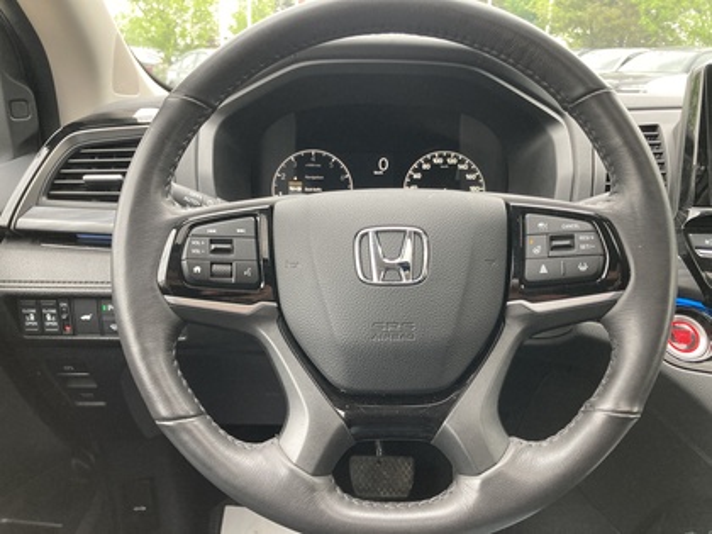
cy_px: 267
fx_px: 576
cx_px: 356
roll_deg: -2.5
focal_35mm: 28
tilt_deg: -20.2
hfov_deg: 63.4
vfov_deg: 49.7
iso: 160
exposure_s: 1/60
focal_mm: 3.99
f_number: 1.8
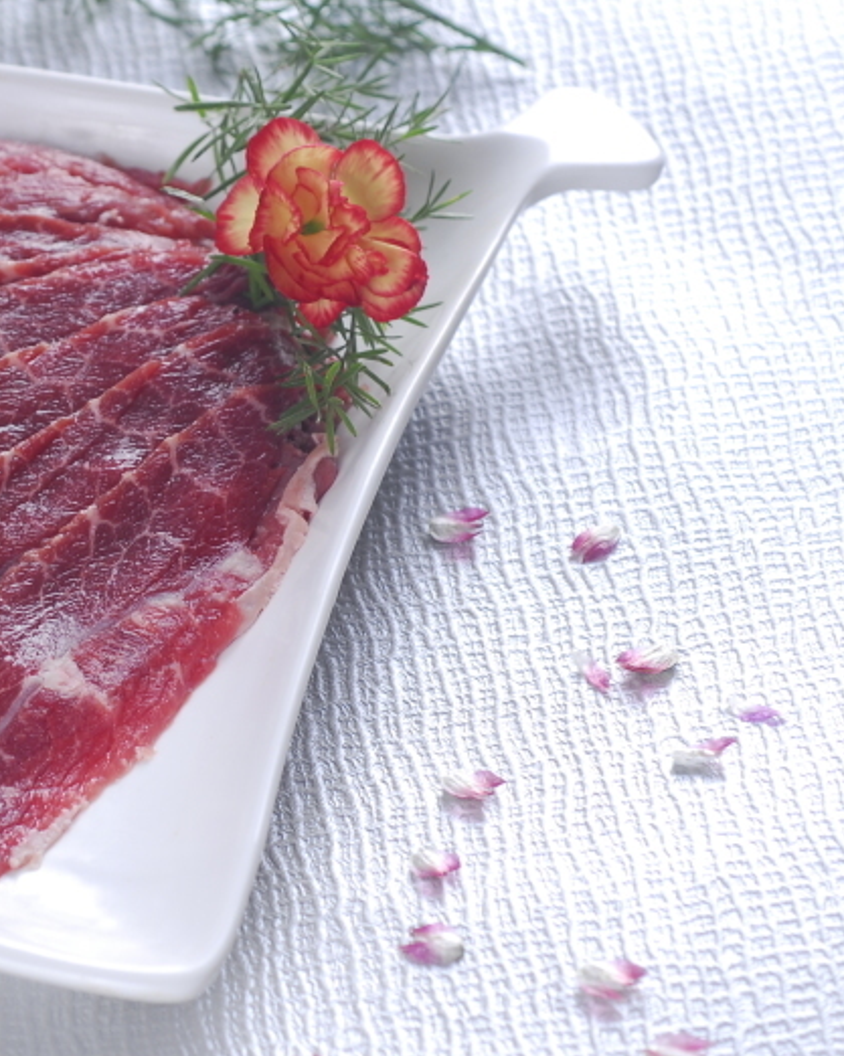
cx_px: -26
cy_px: 468
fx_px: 5188
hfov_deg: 9.2
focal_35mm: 166
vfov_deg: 11.6
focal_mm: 60
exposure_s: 1/160
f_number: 5.6
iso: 100
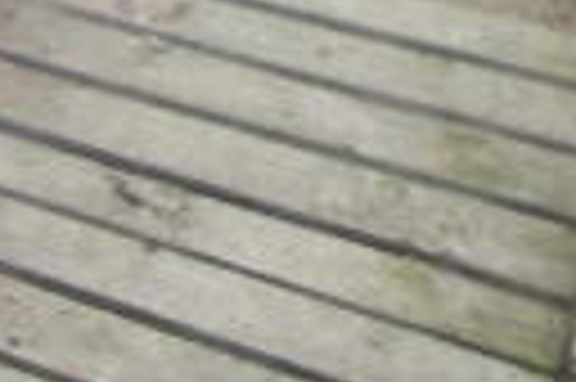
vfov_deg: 12.2
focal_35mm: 92
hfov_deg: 21.9
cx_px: 119
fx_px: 1470
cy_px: -497
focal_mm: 12
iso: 200
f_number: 4
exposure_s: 1/60
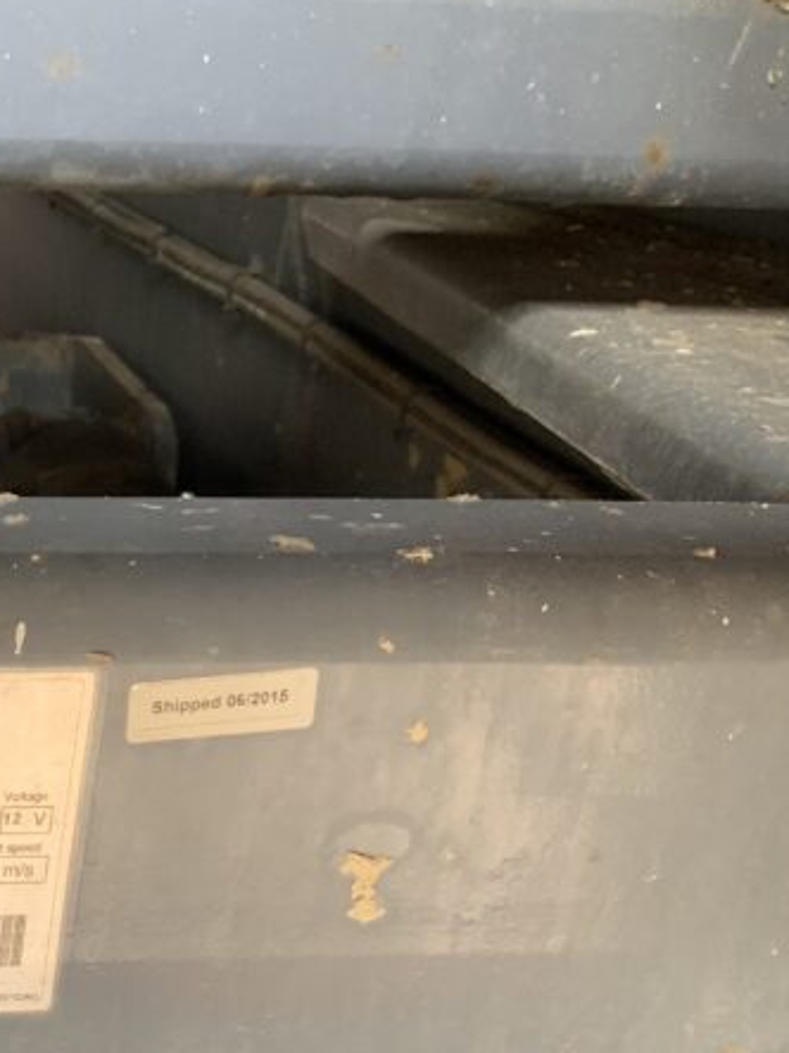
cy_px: 844
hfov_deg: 19.6
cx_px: -333
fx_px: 2037
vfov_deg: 28.4
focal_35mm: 67
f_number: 1.8
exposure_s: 1/121
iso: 64
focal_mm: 3
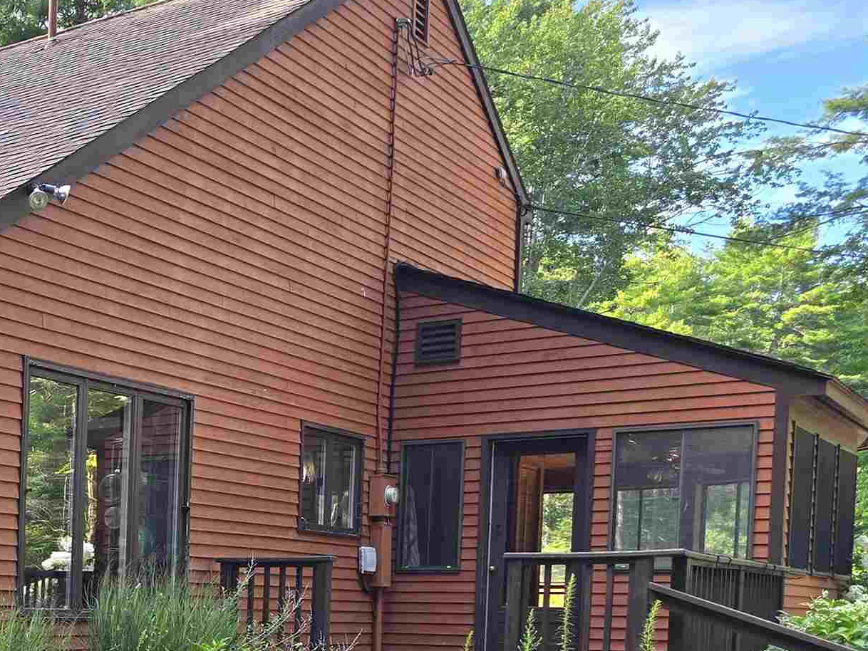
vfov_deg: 24.1
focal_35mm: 58
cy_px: 656
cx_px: -186
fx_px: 1455
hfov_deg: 28.6
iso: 12
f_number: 1.7
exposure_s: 1/182
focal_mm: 6.3
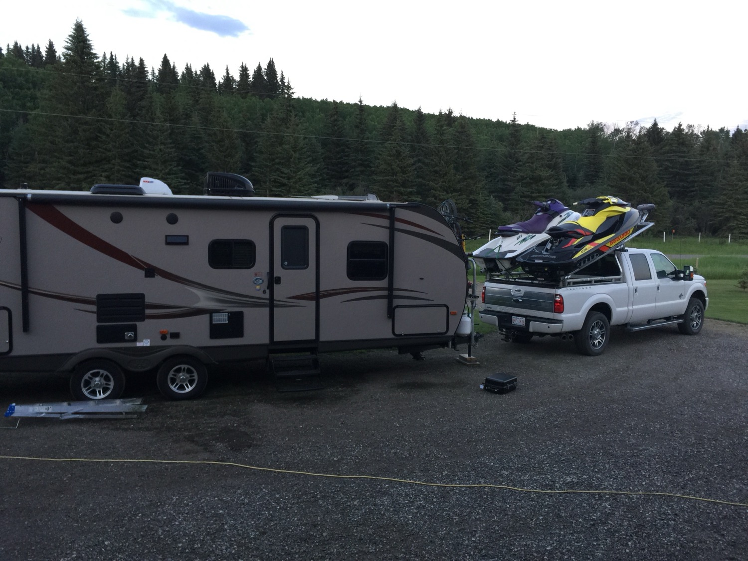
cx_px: 374
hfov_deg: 61.7
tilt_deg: -5.2
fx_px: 627
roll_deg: -0.1
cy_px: 280
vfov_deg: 48.2
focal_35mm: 29
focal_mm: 4.15
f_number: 2.2
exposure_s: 1/15
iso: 32
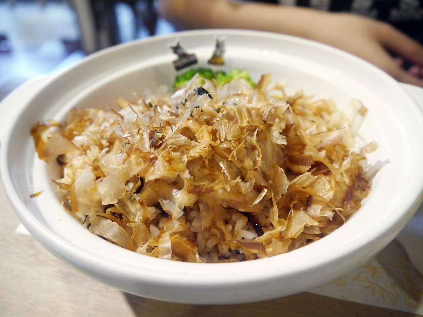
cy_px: 158
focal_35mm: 28
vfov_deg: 49.7
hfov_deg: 63.4
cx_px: 212
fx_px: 342
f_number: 3.5
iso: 500
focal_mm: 14
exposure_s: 1/60
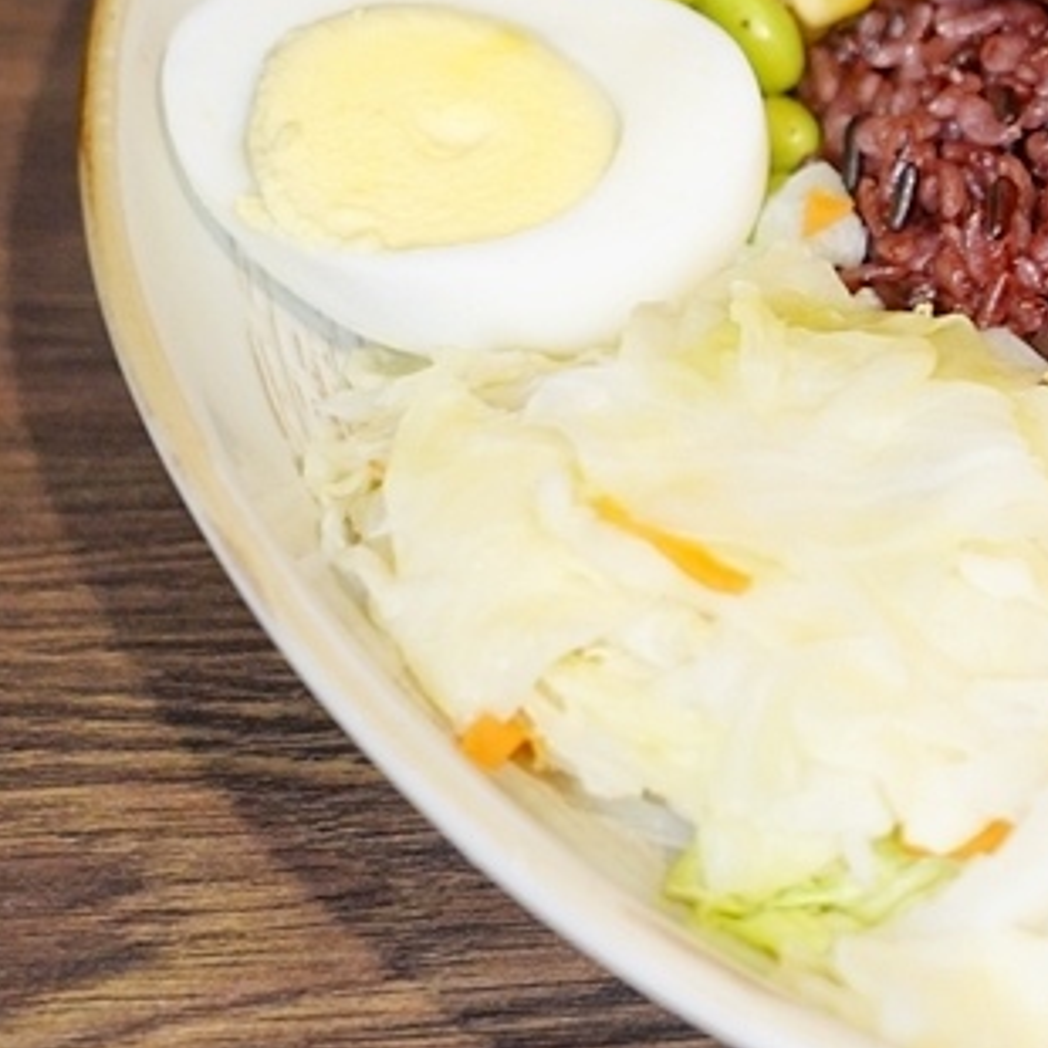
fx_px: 4795
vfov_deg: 12.4
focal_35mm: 140
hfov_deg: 11.9
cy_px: 228
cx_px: 1599
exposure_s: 1/60
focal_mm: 51
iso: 1000
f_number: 4.5
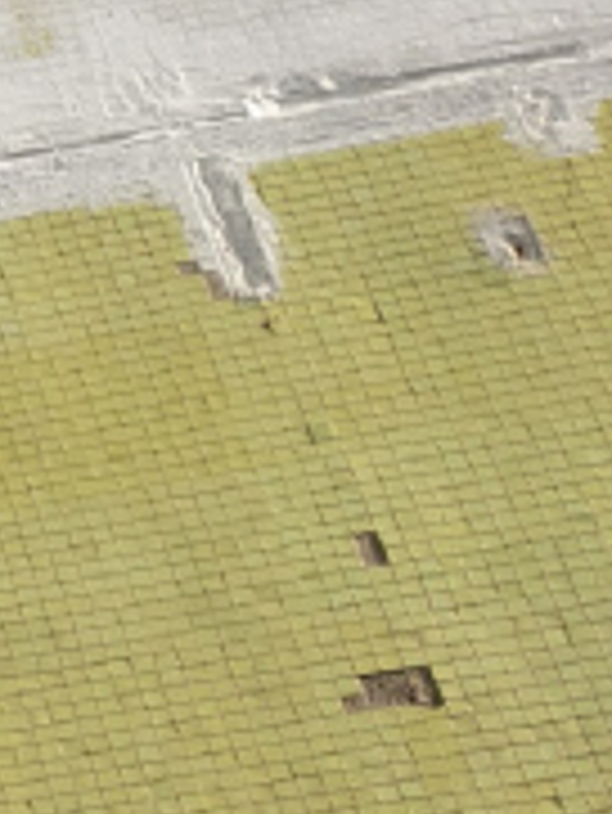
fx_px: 3885
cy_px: 193
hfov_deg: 7.7
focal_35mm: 165
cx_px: -1289
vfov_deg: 11.9
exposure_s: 1/2203
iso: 72
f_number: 1.57
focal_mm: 6.54
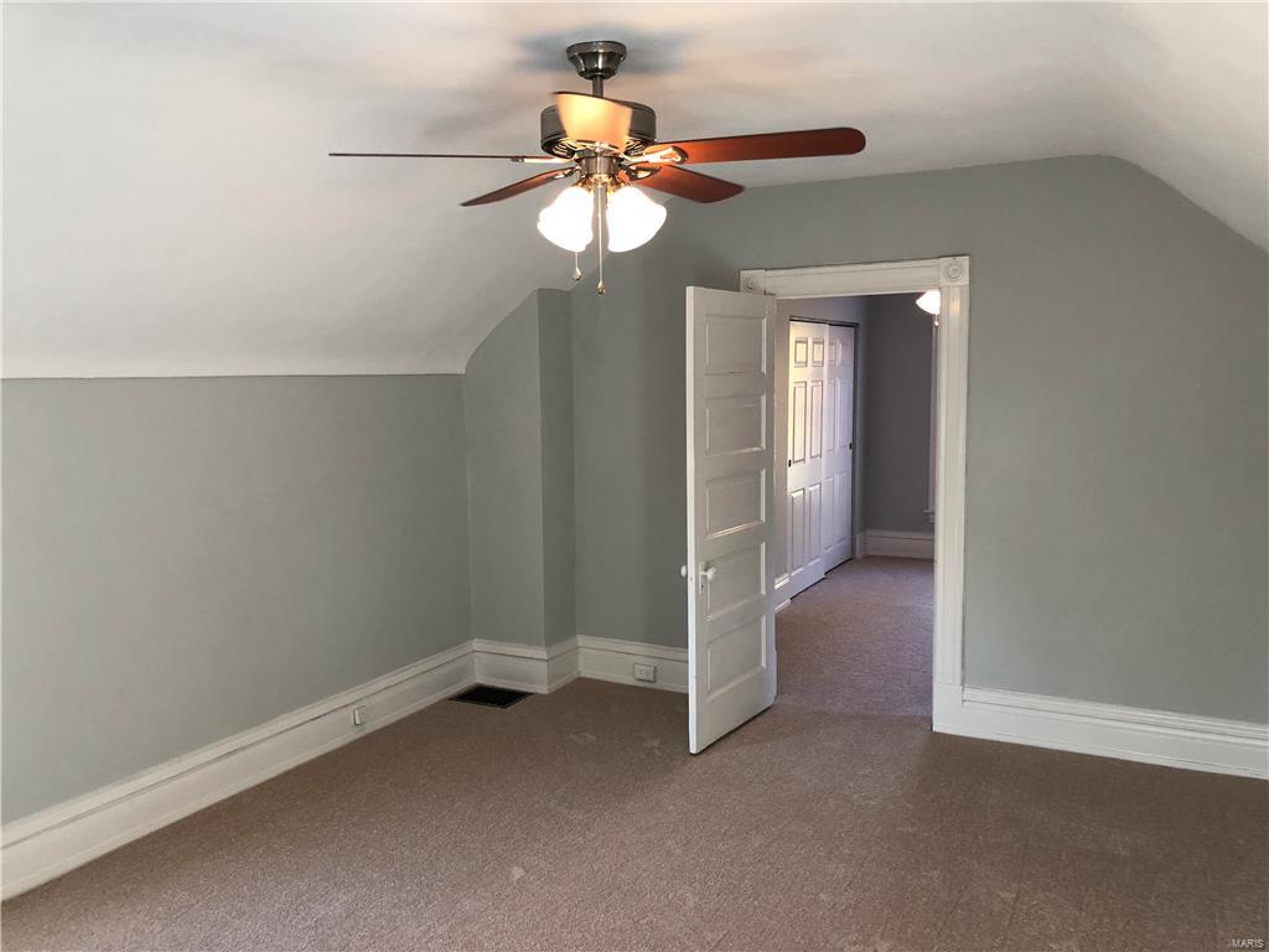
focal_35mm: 29
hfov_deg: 61.7
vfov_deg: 48.2
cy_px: 476
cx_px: 634
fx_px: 1063
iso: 32
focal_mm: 3.99
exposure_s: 1/30
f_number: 1.8
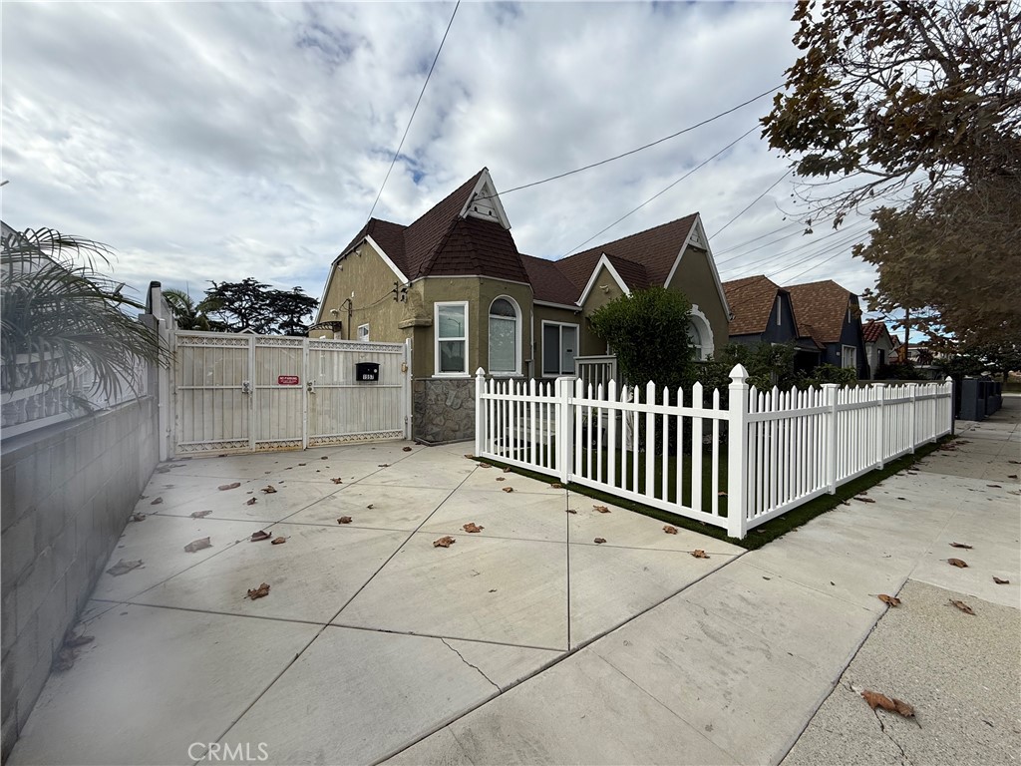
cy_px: 383
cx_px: 510
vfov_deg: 85.7
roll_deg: -0.2
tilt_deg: -0.4
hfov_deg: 102.1
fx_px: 413
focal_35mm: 14
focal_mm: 2.22
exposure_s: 1/1613
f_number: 2.2
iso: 50
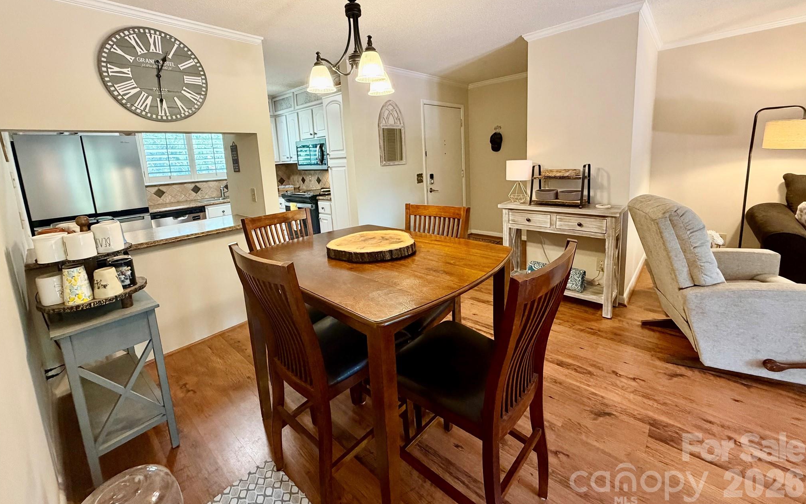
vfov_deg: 74.1
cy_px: 206
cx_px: 402
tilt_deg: -9.0
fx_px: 329
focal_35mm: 15
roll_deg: +3.1
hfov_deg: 101.5
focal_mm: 2.22
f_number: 2.2
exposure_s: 1/60
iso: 400
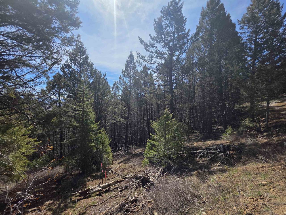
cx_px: 143
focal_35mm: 13
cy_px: 108
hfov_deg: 106.2
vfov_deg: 89.9
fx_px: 107
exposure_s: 1/2586
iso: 40
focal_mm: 2.2
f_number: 1.9
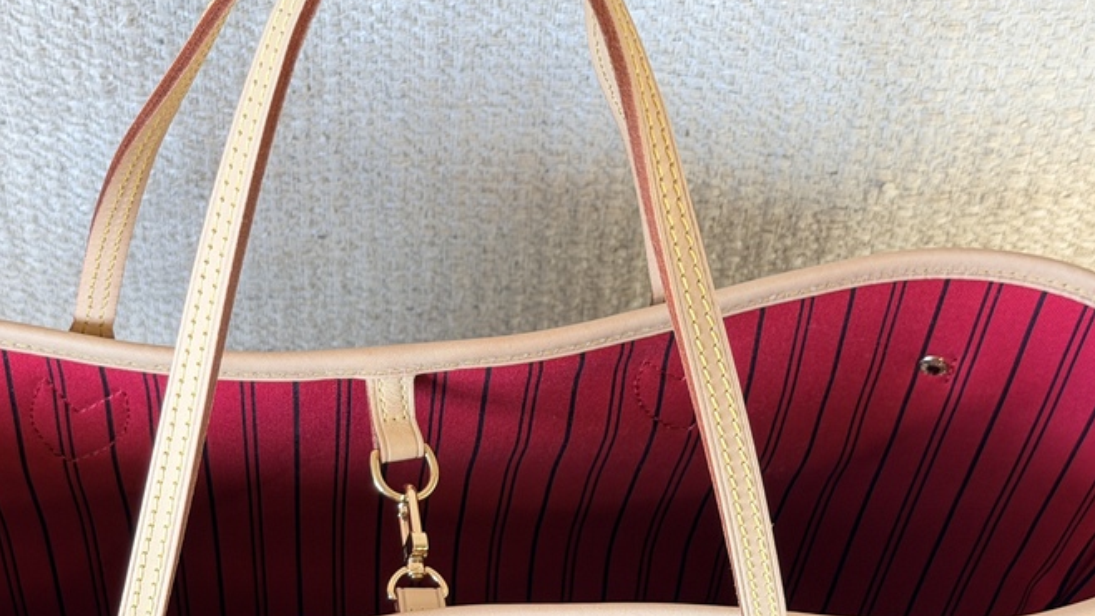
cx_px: 405
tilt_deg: -52.8
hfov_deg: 26.4
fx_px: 2323
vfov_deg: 15.1
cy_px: 384
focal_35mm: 80
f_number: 1.78
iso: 80
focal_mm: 6.76
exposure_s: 1/50
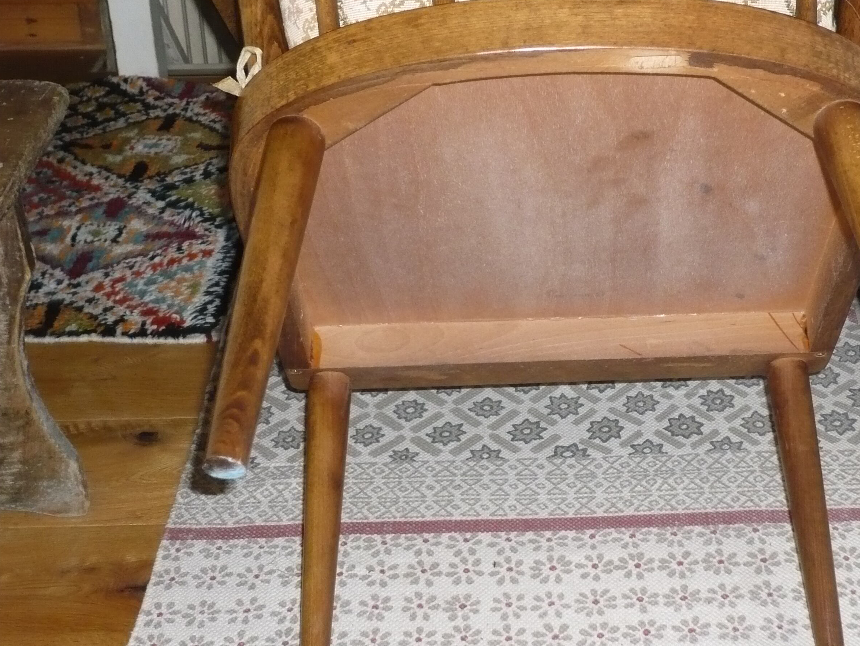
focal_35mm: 58
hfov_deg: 33.0
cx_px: 550
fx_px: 1441
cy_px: 374
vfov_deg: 25.2
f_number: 3.5
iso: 250
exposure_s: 1/30
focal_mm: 7.4
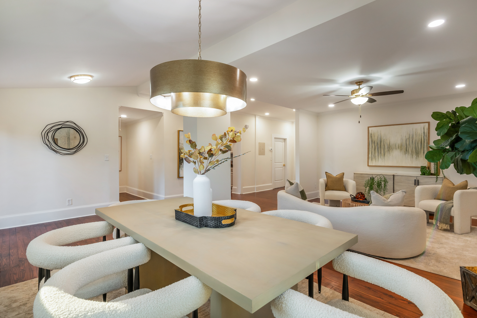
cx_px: 238
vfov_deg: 67.4
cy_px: 159
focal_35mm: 18
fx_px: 238
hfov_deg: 90.0
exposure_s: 1/20
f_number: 10
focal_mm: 18
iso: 800
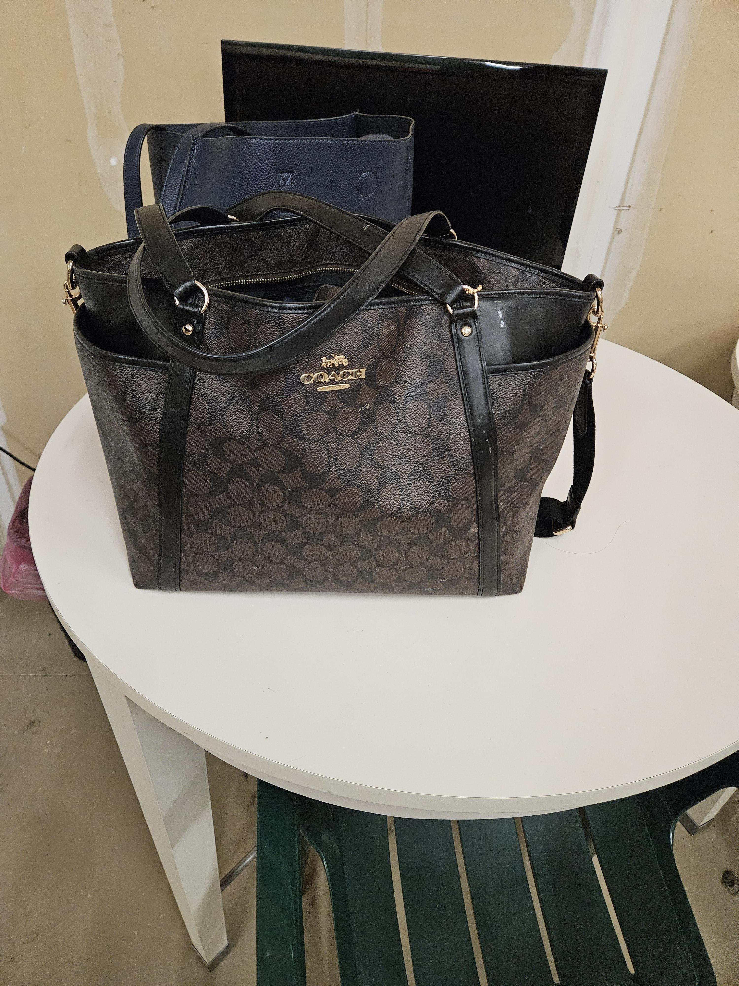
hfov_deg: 58.9
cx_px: 370
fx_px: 655
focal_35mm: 23
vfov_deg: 73.9
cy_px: 493
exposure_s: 1/120
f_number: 1.8
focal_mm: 5.4
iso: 1000
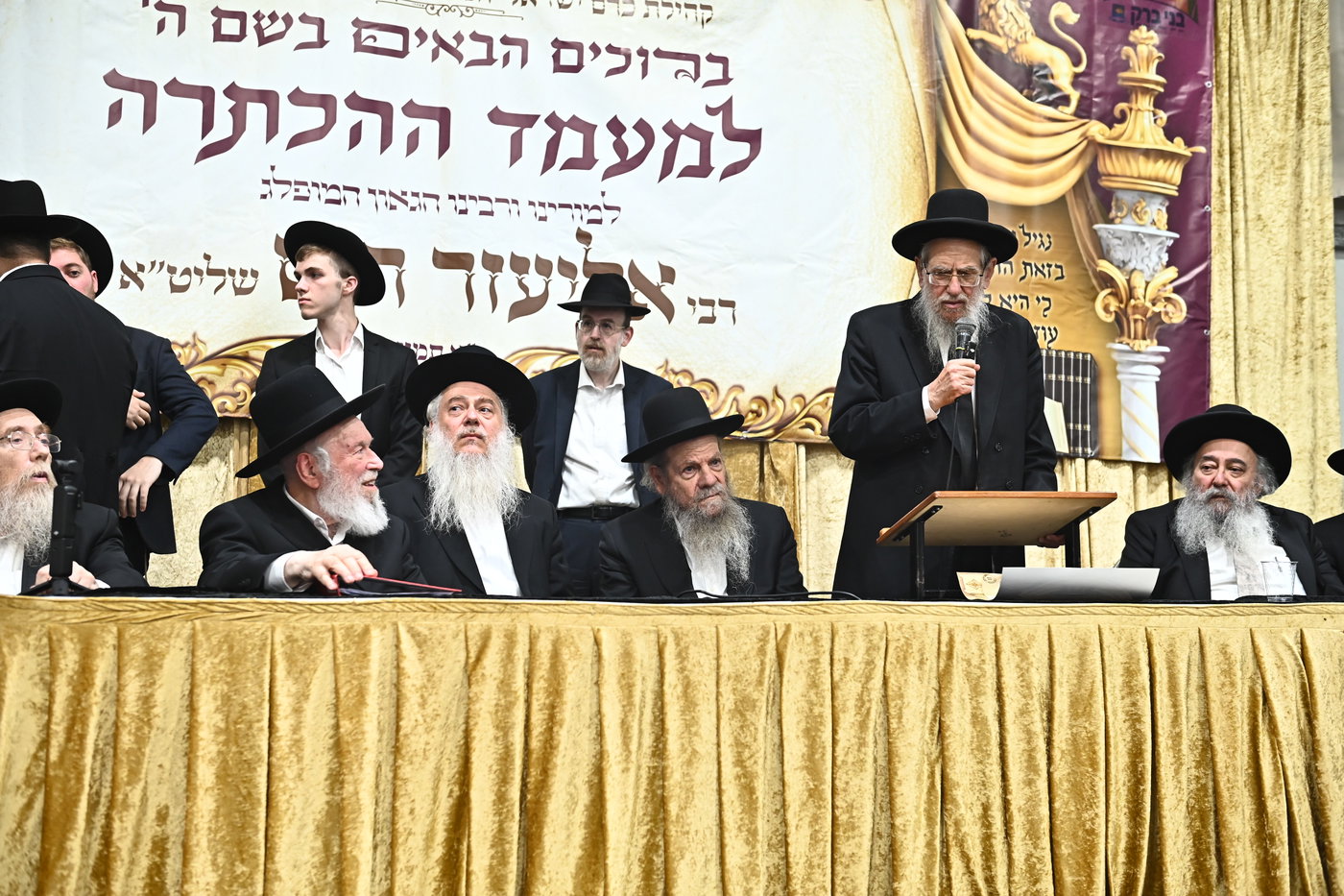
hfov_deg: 44.5
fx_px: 1642
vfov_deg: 30.5
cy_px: 448
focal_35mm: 44
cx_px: 672
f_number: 3.5
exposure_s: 1/200
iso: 1600
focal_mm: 44
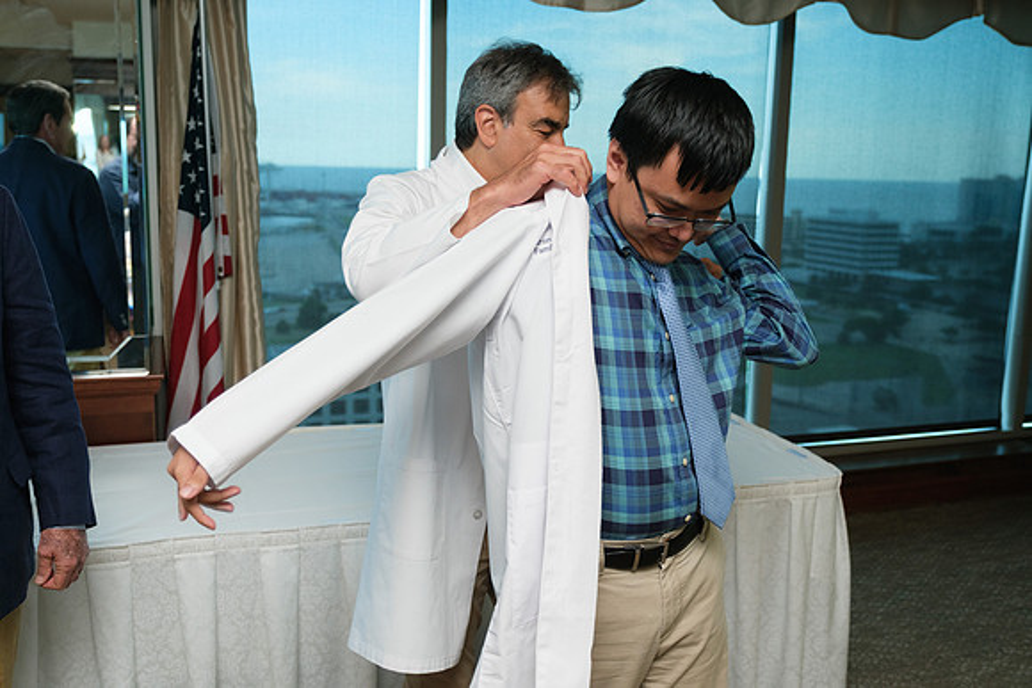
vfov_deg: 38.9
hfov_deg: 55.8
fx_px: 975
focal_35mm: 34
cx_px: 516
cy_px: 344
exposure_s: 1/125
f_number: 2.8
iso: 640
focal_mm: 22.7
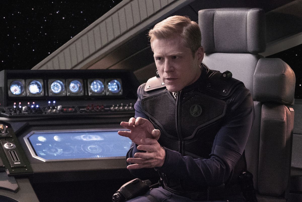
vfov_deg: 12.0
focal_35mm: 114
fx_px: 957
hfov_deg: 17.9
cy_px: 101
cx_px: 151
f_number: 6.3
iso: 20000
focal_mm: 114
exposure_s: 1/125
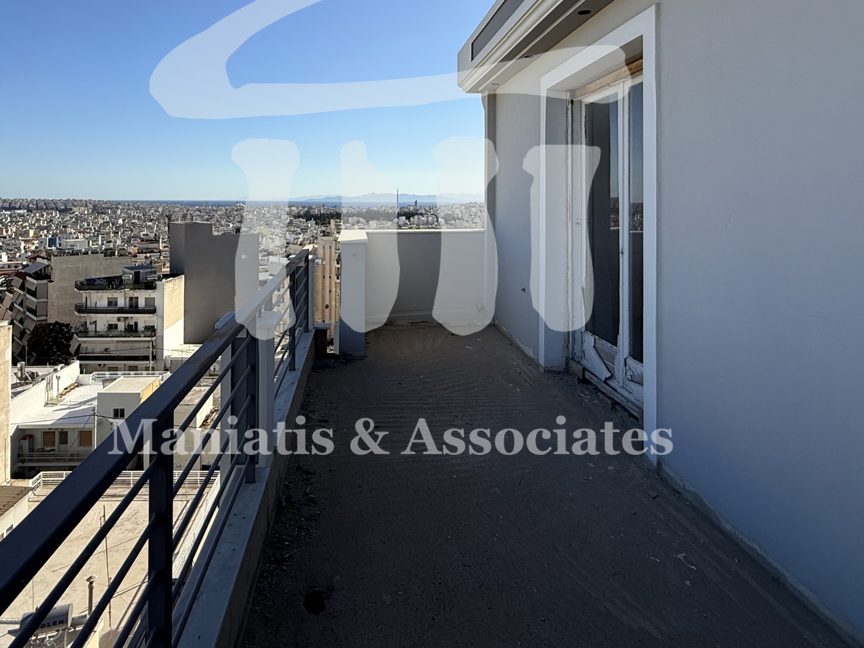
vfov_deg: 61.2
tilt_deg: +0.2
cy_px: 193
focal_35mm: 21
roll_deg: +0.2
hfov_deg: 78.8
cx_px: 388
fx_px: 524
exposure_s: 1/2611
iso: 50
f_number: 2.2
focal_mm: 2.22
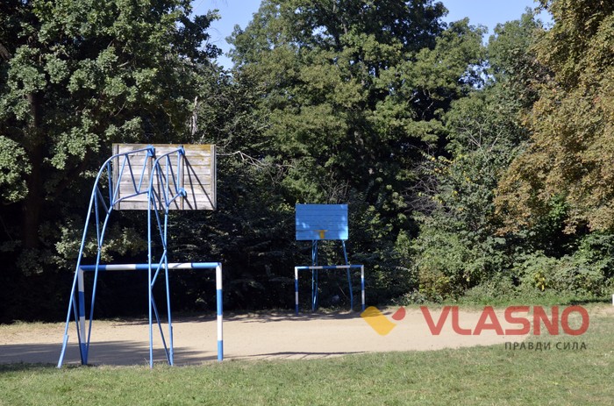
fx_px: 1404
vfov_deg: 16.5
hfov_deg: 24.7
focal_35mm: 82
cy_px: 203
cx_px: 307
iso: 100
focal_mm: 55
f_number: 7.1
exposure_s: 1/200
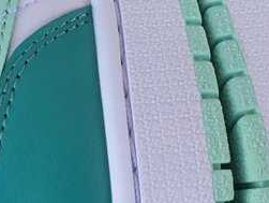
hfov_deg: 16.9
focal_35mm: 111
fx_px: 864
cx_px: -60
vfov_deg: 13.1
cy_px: -33
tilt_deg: -61.8
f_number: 2.4
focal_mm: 3.3
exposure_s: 1/129
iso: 25
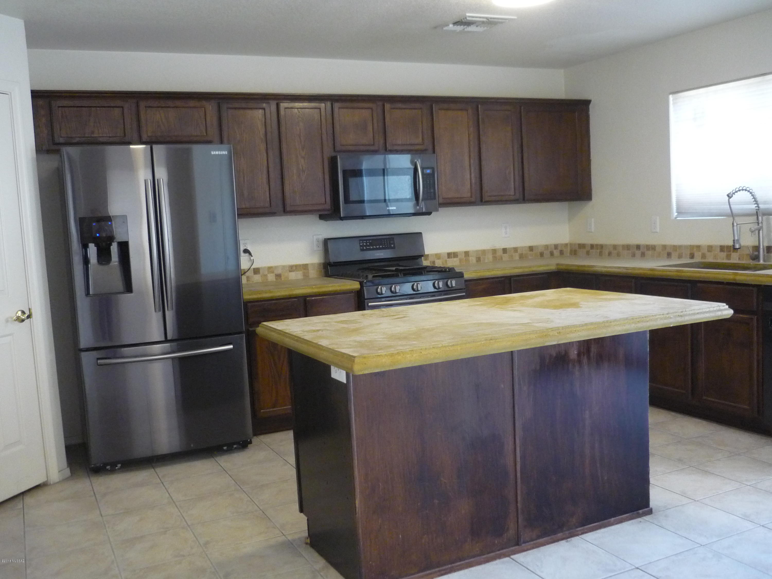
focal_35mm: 33
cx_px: 386
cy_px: 290
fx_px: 736
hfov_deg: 55.4
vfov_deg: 42.9
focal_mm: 5.5
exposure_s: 1/25
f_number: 2.8
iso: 400
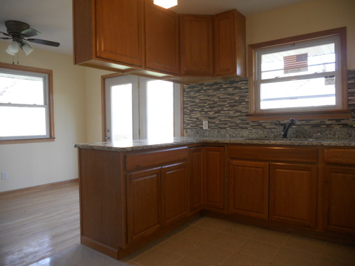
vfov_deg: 51.4
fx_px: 277
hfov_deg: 65.3
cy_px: 133
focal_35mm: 27
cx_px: 178
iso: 125
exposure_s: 1/30
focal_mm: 4.9
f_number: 3.2
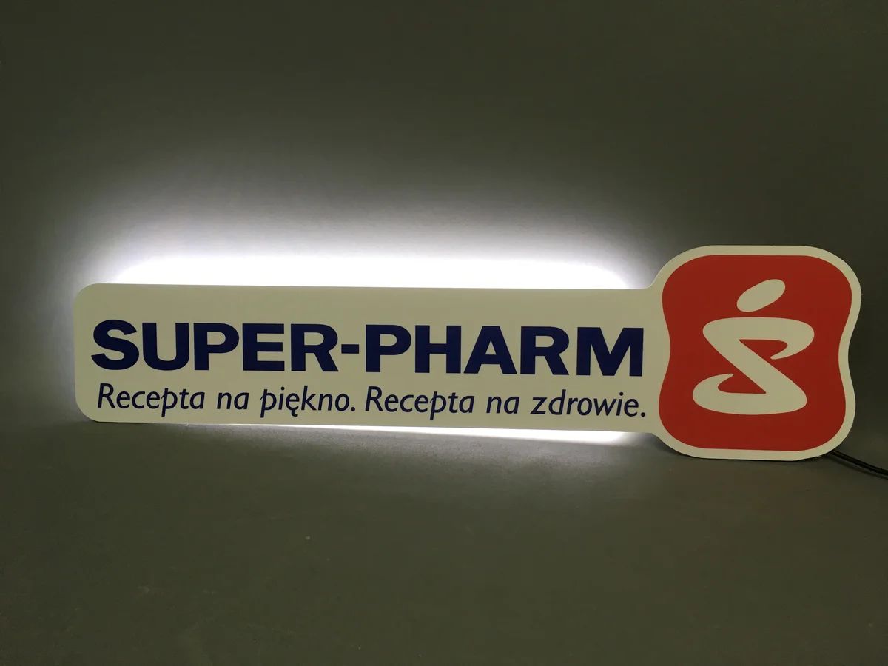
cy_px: 333
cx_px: 444
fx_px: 744
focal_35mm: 29
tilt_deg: -13.7
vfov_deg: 48.2
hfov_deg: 61.7
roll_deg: -3.5
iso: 32
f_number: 2.2
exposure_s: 1/33
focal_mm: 4.15
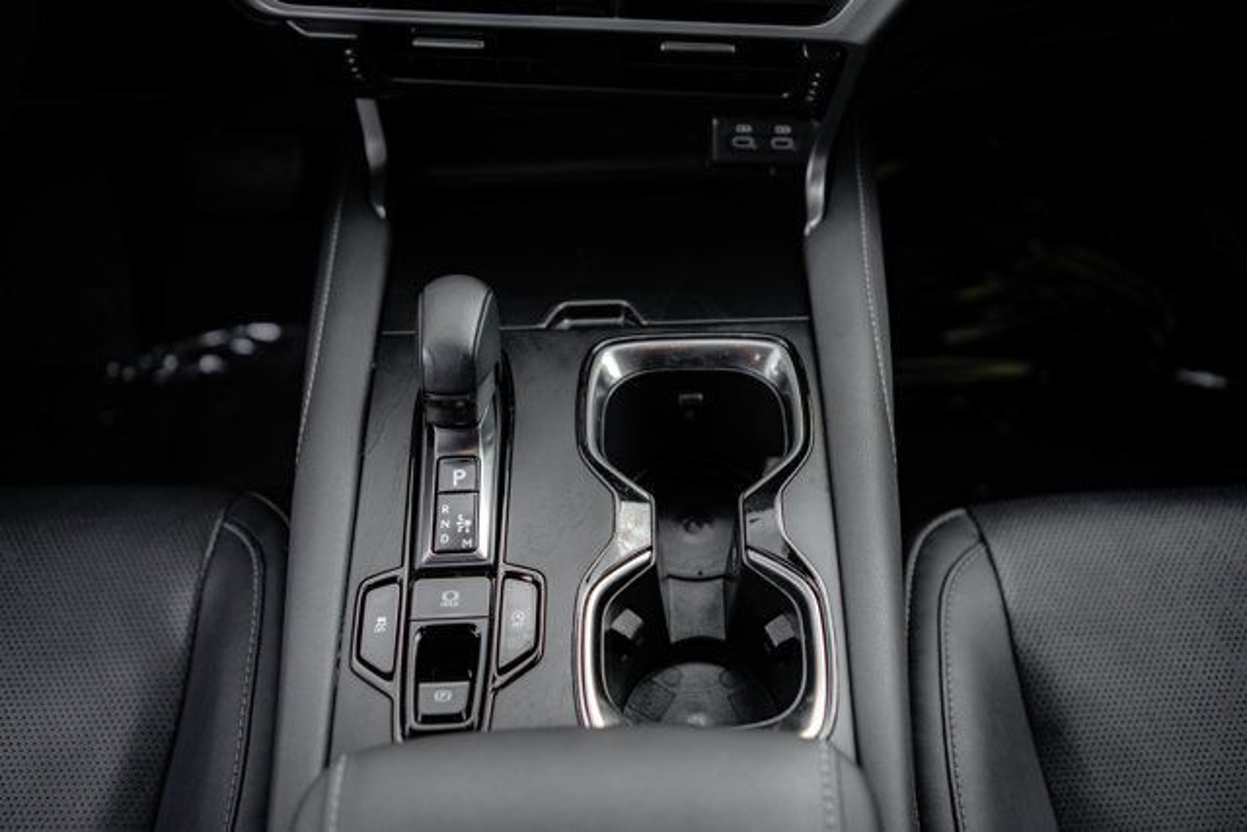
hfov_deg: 50.7
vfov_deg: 35.1
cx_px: 624
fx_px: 1316
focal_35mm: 38
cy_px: 416
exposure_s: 1/250
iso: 500
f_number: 2.8
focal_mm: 38
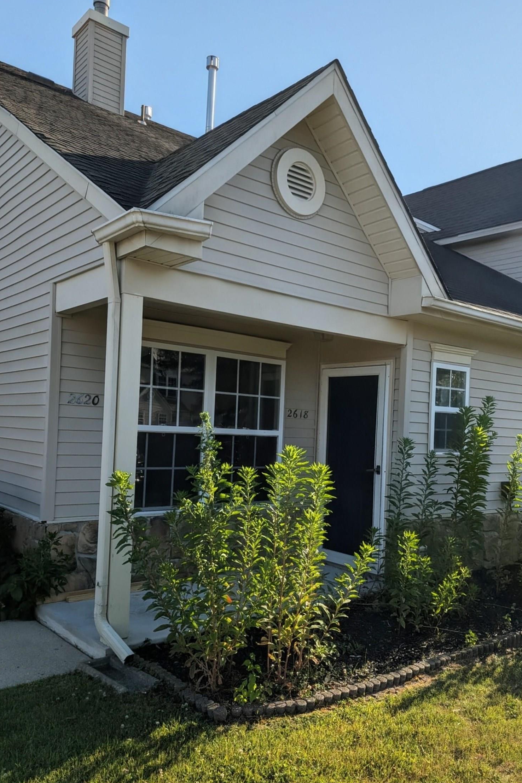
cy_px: 379
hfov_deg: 49.5
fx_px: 566
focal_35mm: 26
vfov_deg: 69.4
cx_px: 259
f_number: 1.68
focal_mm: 6.9
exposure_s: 1/1471
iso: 21
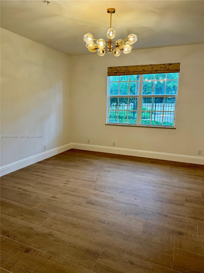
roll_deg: -0.7
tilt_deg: -11.3
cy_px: 136
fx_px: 189
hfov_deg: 56.8
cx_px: 102
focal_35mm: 24
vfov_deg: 71.6
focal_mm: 6.86
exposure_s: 1/60
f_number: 1.78
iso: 125
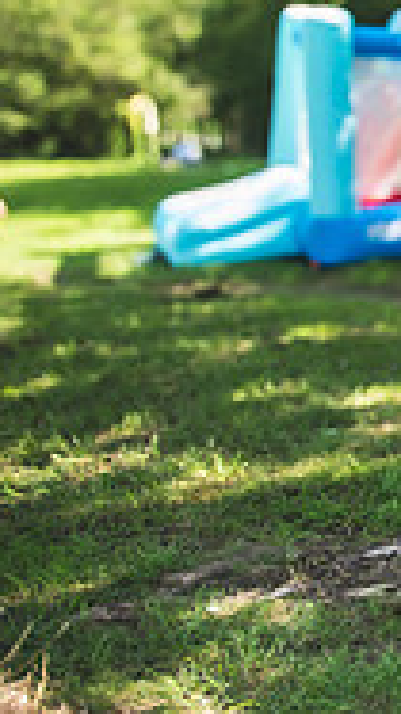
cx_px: 1097
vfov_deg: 27.1
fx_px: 1476
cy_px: 246
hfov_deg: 11.4
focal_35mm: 78
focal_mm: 24
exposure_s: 1/320
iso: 200
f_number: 2.8
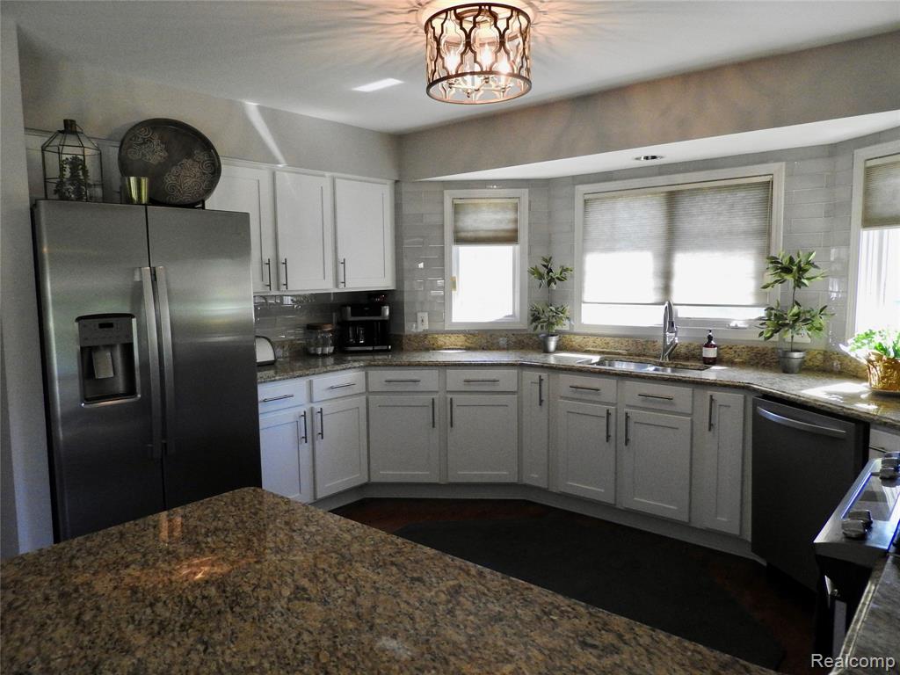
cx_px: 450
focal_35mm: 24
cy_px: 338
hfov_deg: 71.6
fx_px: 624
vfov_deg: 56.8
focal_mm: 4.3
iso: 500
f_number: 3.3
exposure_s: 1/250
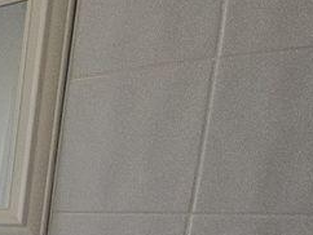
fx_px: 498
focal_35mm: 55
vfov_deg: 23.5
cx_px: -344
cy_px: 306
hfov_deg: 18.2
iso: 80
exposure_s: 1/359
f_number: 2.2
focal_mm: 2.2
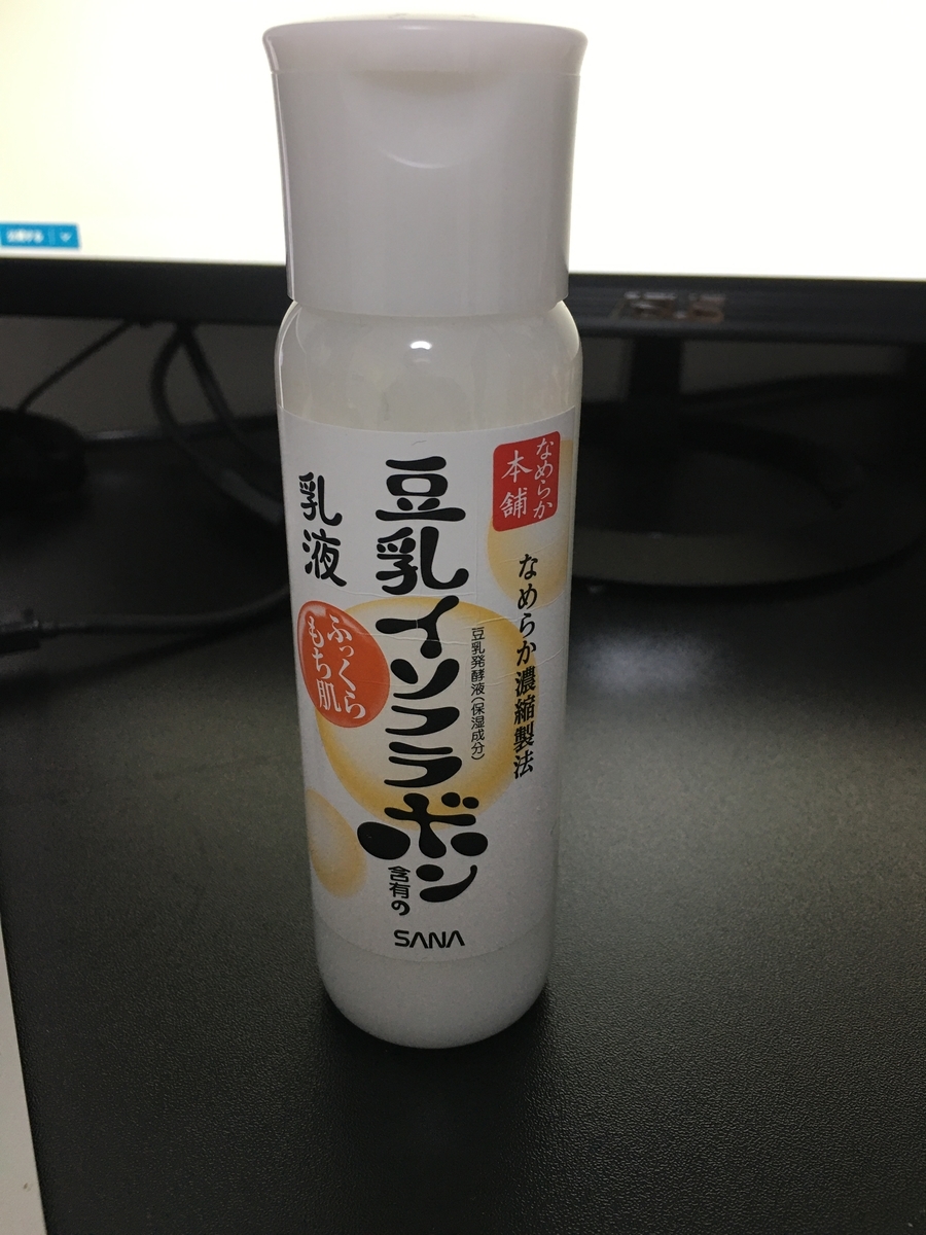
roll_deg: +0.6
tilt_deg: -23.3
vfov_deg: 61.7
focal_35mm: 29
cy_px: 618
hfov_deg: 48.2
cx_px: 463
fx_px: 1034
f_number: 2.2
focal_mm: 4.15
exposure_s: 1/15
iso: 40
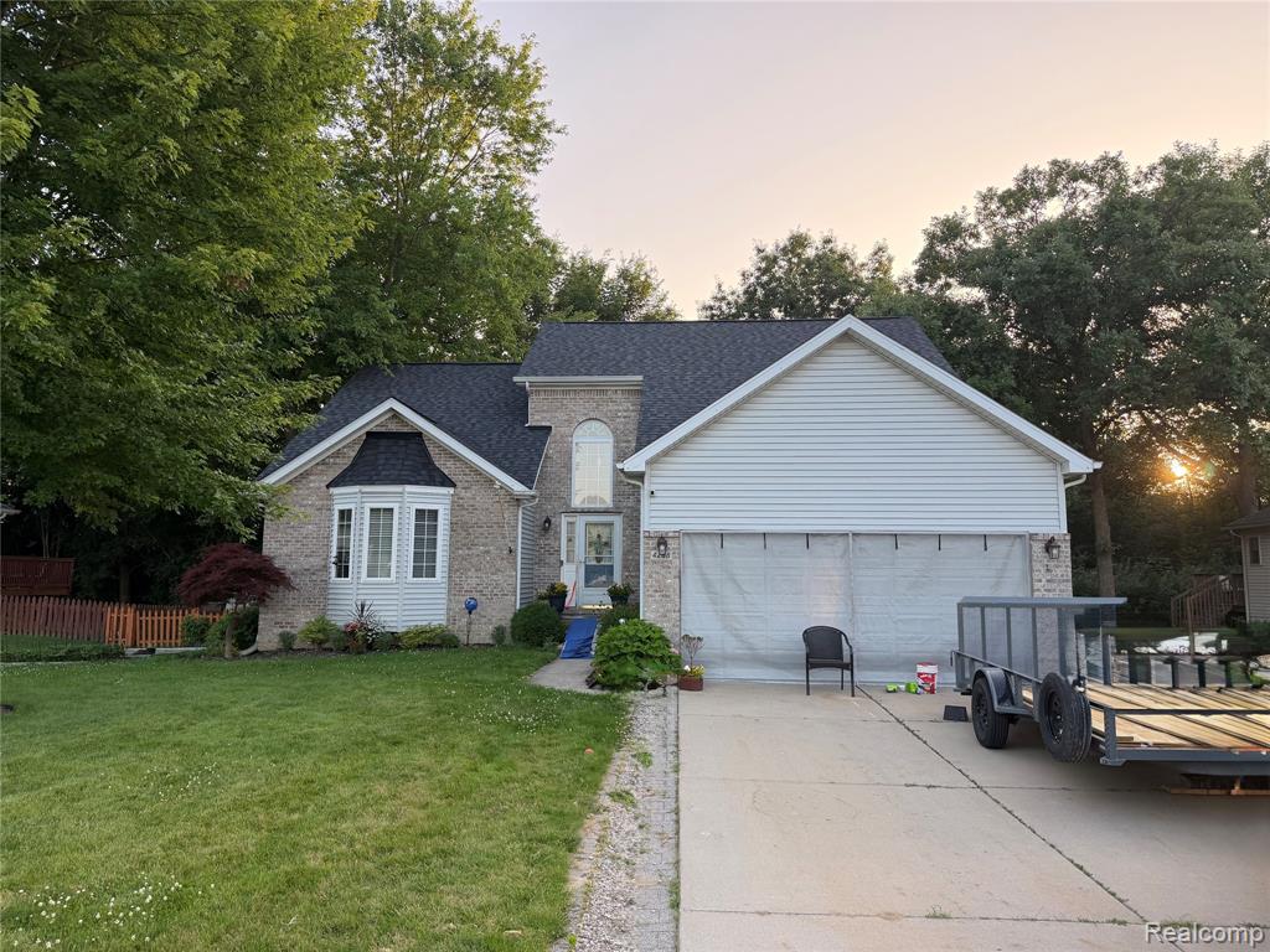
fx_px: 881
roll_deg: -0.1
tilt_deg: +6.8
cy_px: 476
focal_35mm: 24
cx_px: 635
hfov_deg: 71.6
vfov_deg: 56.8
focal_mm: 6.76
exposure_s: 1/423
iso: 100
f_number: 1.78
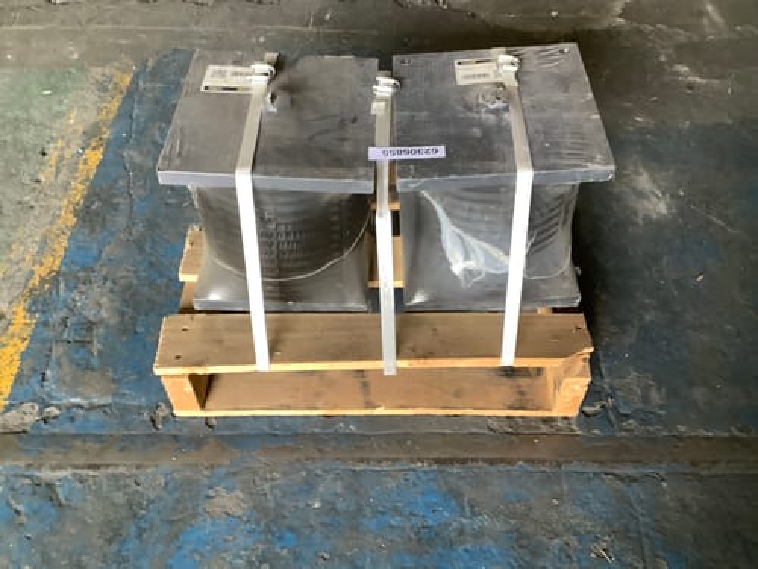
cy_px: 284
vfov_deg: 45.4
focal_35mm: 31
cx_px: 379
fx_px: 679
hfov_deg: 58.4
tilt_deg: -52.2
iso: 250
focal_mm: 3.3
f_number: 2.4
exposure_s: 1/33
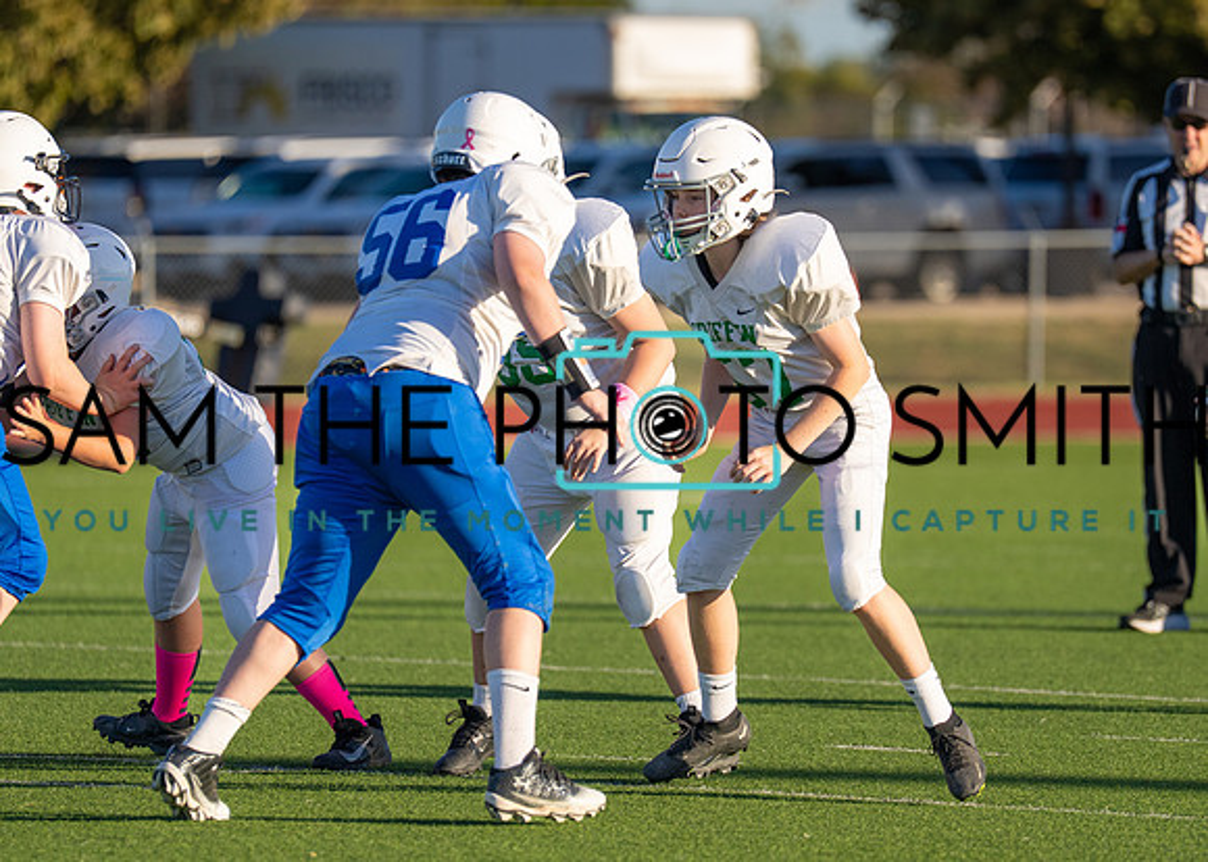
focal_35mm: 334
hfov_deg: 6.0
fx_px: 11451
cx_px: 680
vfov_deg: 4.3
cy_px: 503
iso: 320
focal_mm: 200
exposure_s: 1/4000
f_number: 2.8
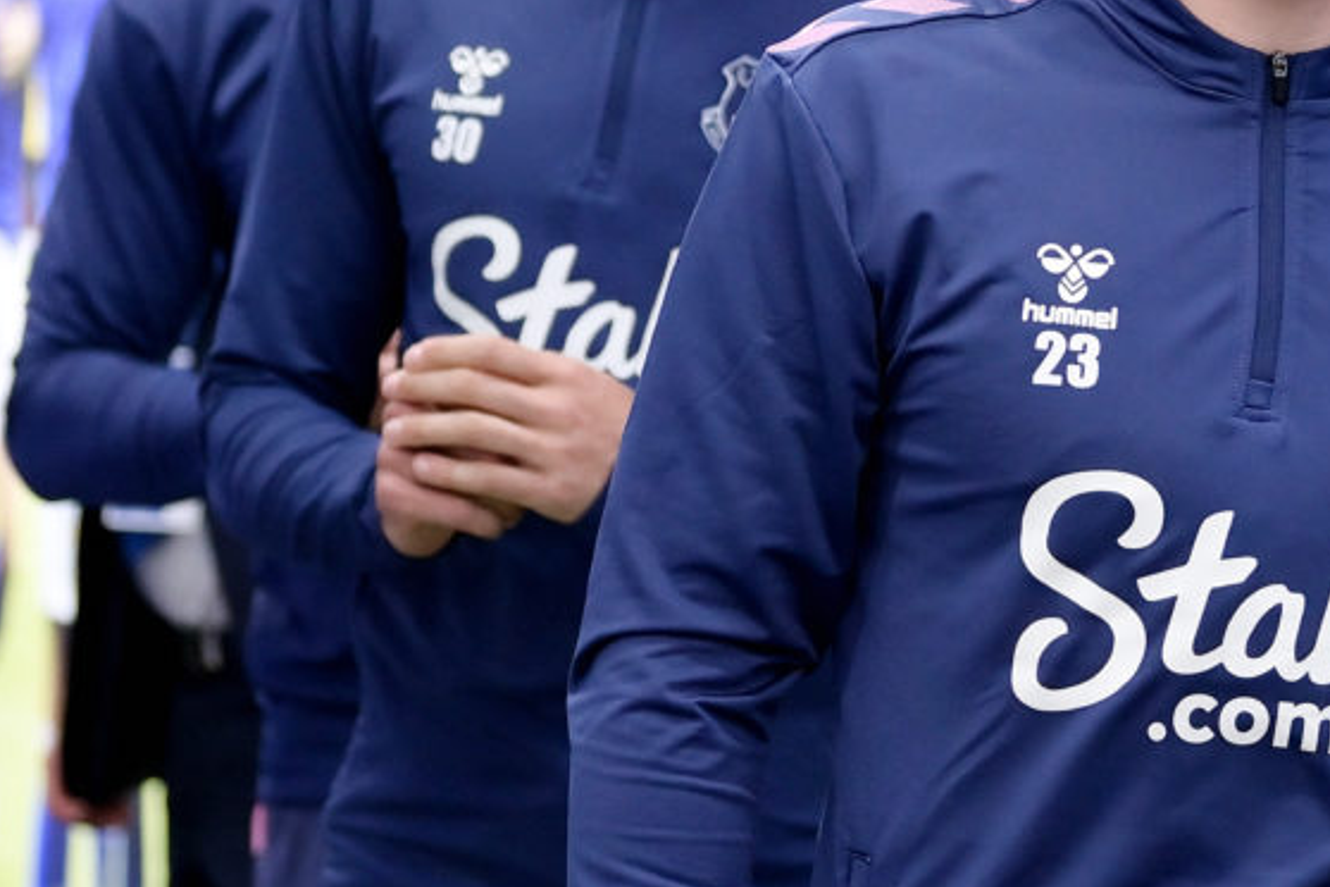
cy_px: 81
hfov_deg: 14.2
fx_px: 5283
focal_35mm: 143
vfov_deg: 9.5
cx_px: 1199
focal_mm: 70
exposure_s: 1/1000
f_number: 2.8
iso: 2000
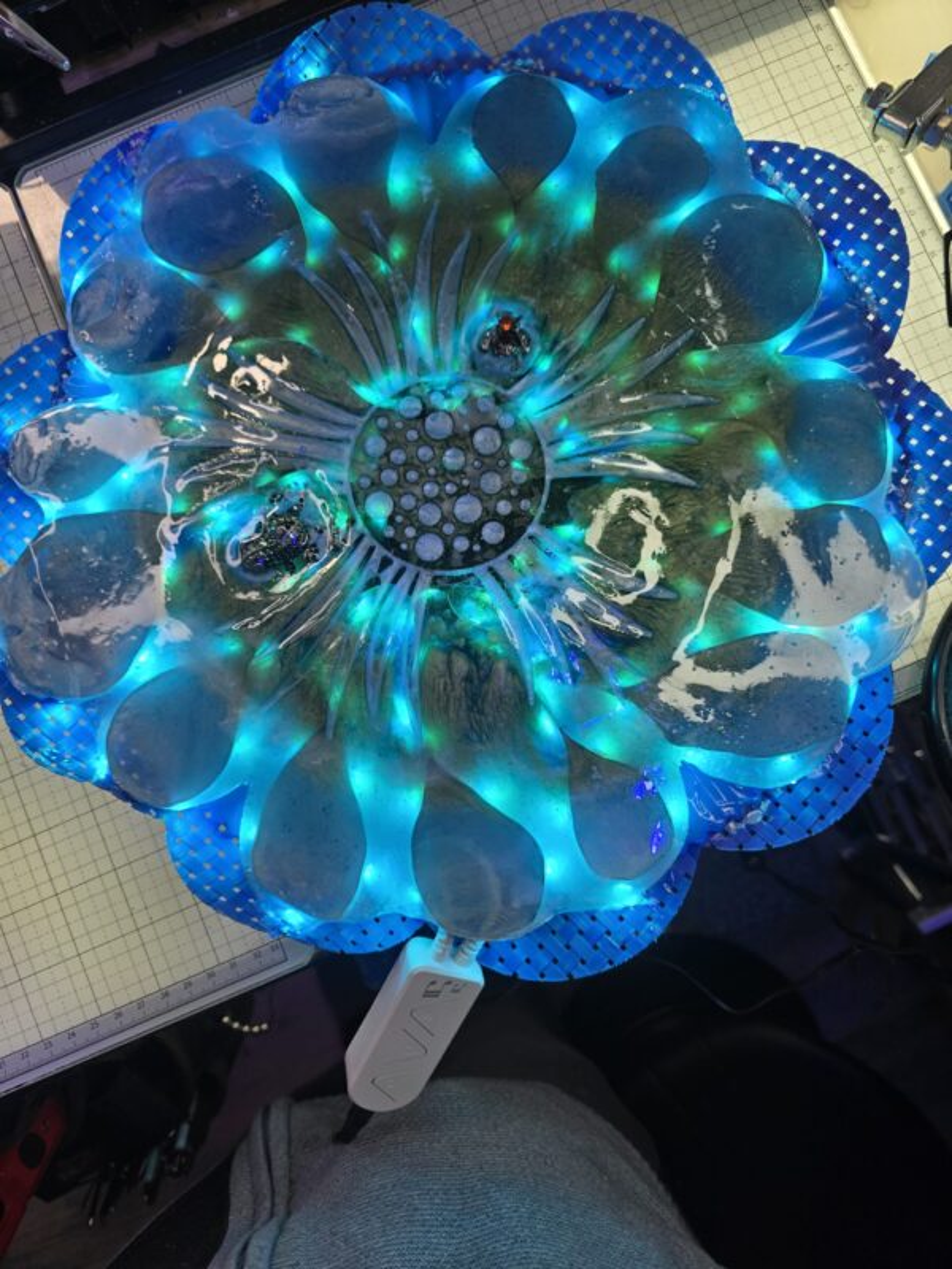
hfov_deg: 58.9
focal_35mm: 23
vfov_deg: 73.9
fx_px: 843
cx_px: 476
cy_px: 634
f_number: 1.7
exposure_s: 1/100
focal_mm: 6.3
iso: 40
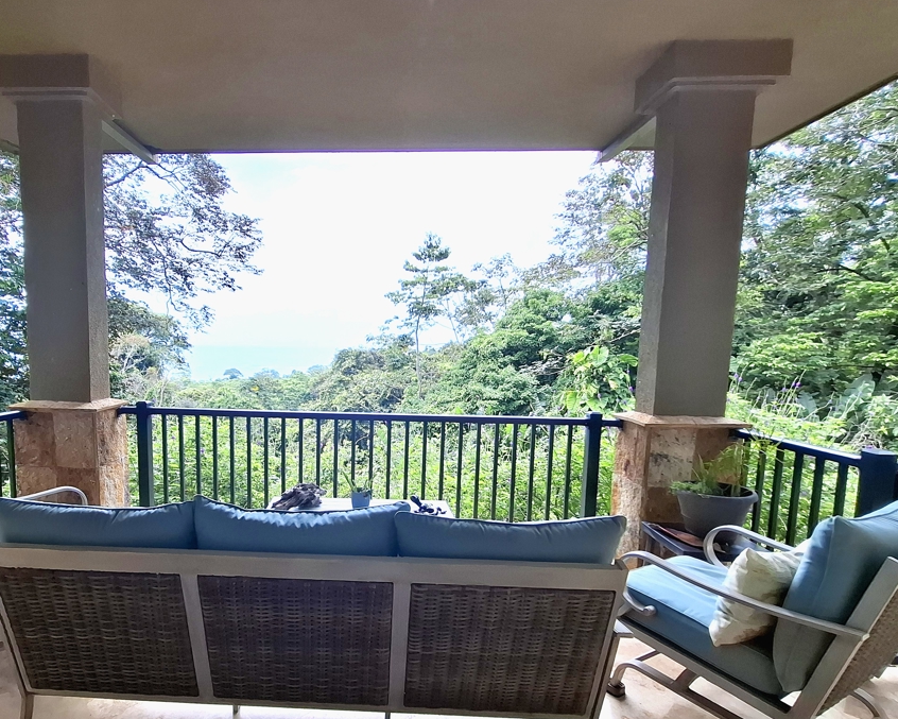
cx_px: 335
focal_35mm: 18
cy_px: 405
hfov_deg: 84.7
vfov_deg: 73.5
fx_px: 478
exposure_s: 1/284
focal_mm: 1.74
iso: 40
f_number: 2.2
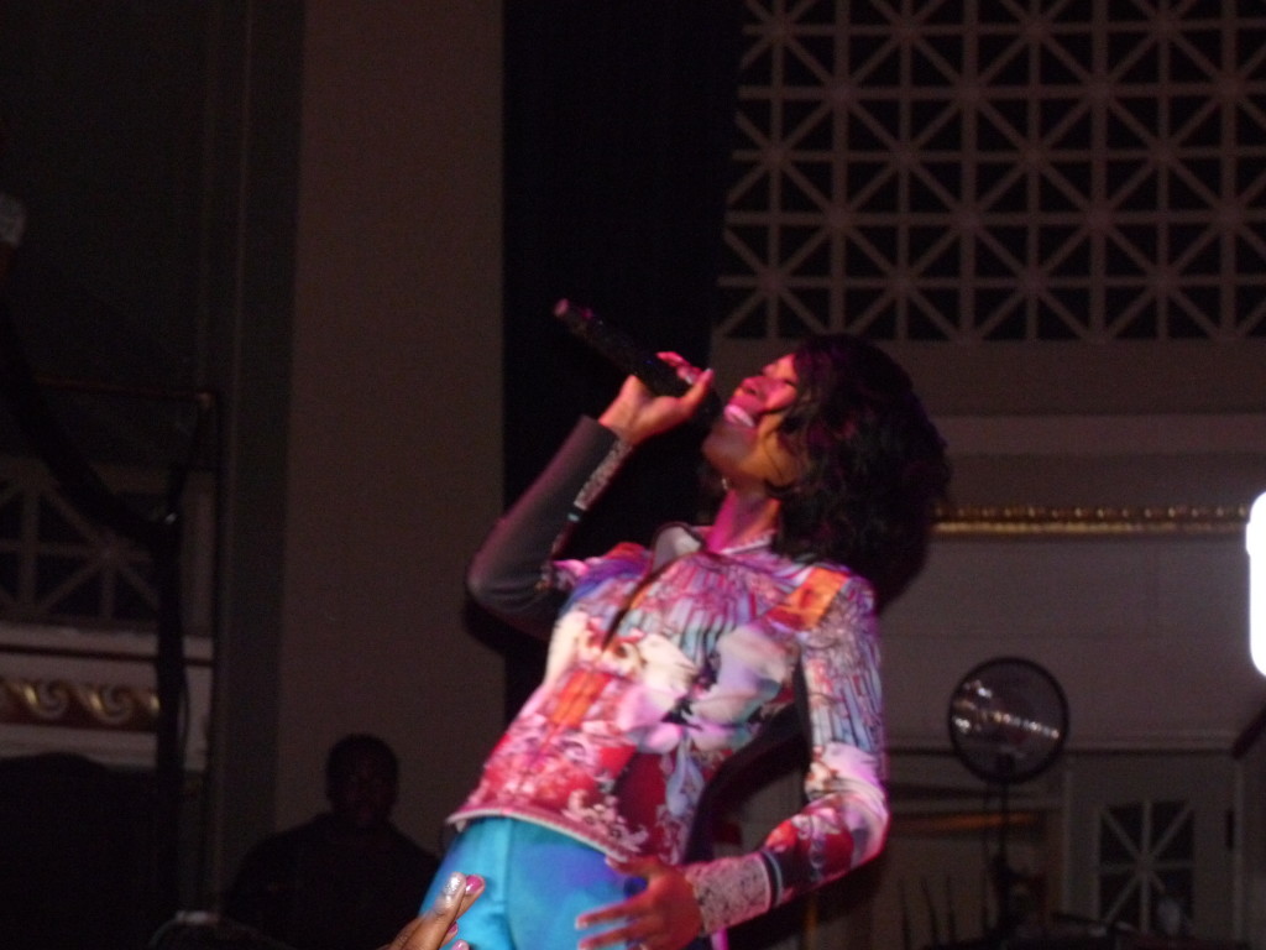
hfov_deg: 14.3
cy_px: 475
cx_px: 633
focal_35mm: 138
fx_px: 5047
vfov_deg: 10.7
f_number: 3.6
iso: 640
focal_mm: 24.5
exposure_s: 1/80
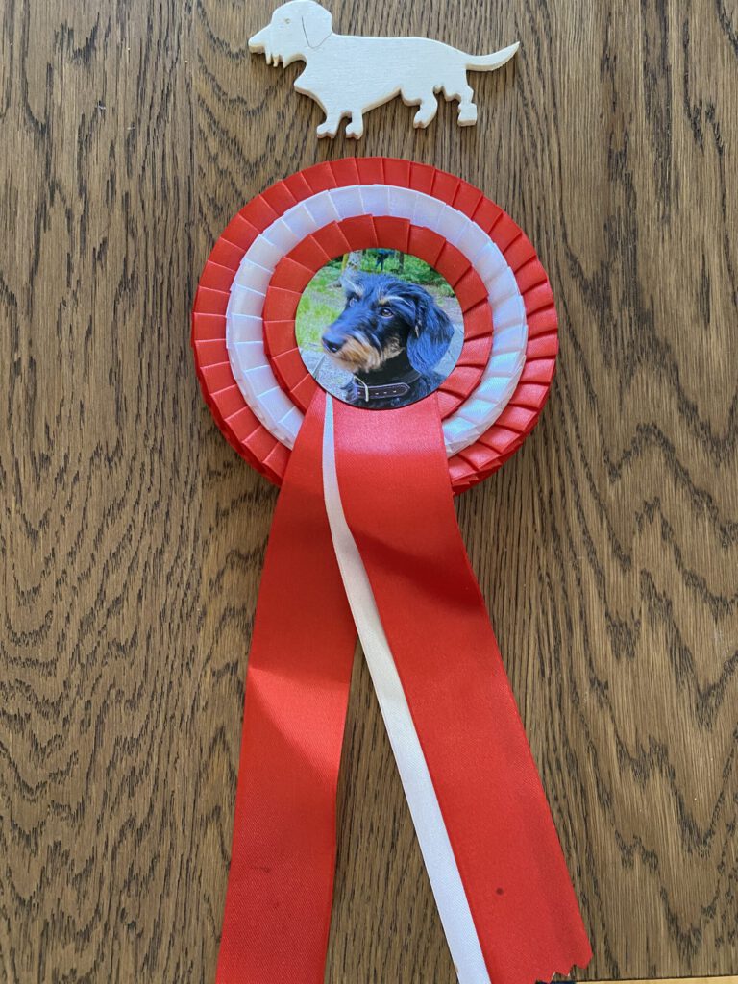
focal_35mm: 26
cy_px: 492
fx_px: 739
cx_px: 369
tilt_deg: -85.7
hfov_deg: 53.1
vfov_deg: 67.3
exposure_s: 1/60
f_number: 1.8
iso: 320
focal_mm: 4.25
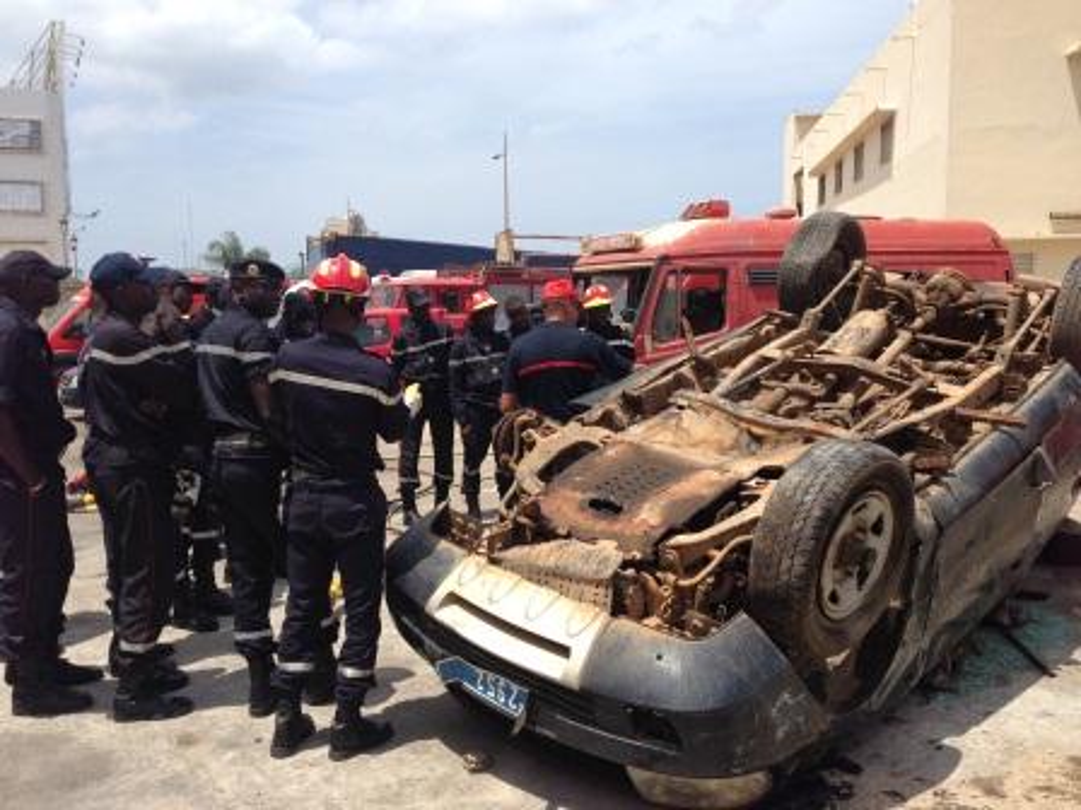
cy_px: 405
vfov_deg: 42.9
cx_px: 540
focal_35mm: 33
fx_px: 1031
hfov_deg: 55.4
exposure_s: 1/1595
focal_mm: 4.12
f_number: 2.4
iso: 50
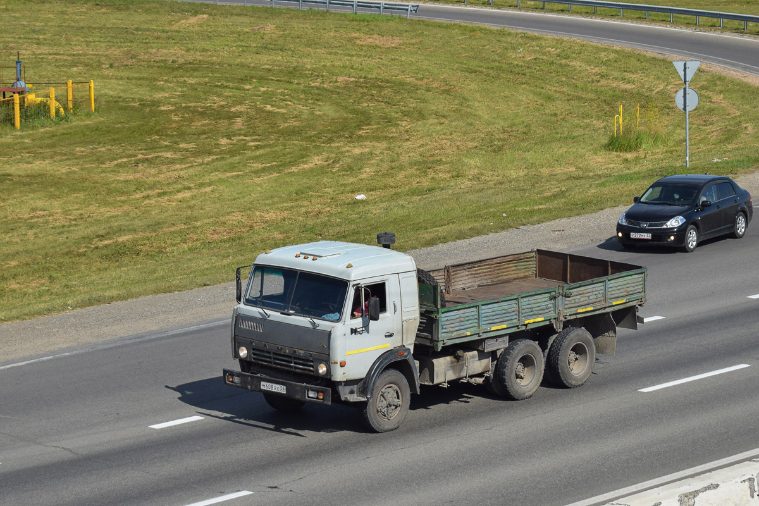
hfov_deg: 24.6
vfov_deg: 16.6
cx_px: 380
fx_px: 1739
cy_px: 253
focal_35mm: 82
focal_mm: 55
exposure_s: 1/1250
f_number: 6.3
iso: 200
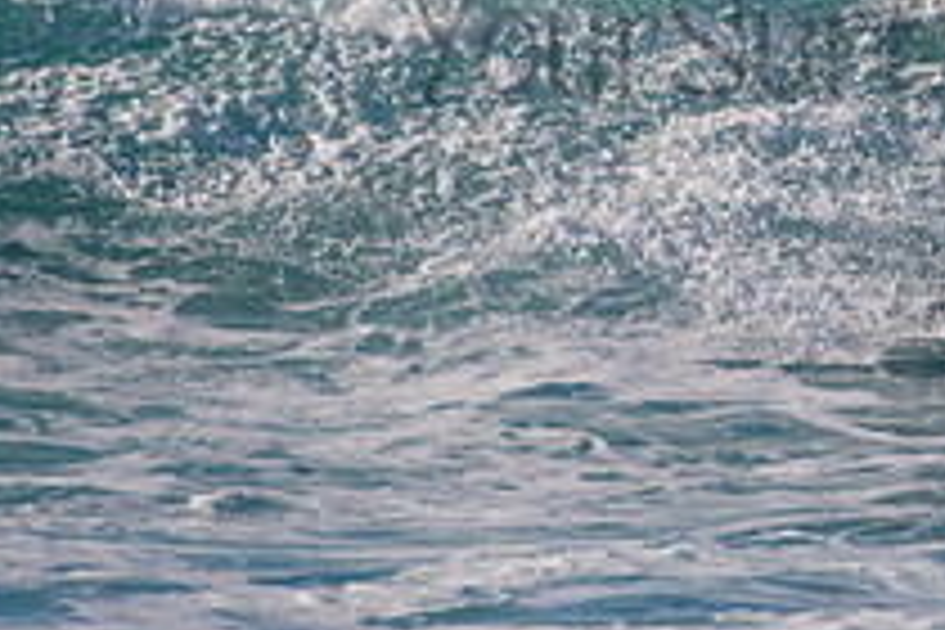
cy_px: -7
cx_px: 868
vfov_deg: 1.0
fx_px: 36170
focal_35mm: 1378
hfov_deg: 1.5
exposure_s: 1/2000
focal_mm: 500
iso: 720
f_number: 5.6
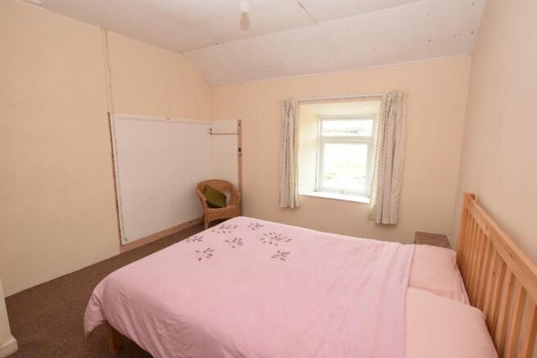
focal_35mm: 16
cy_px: 179
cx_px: 268
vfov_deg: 72.1
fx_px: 246
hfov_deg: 95.0
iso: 800
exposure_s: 1/125
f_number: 5.6
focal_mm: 11
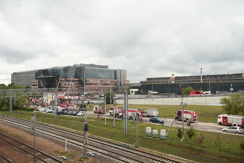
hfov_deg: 54.5
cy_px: 82
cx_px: 122
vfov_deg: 37.8
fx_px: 237
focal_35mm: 35
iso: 400
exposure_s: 1/640
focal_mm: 35
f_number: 7.1
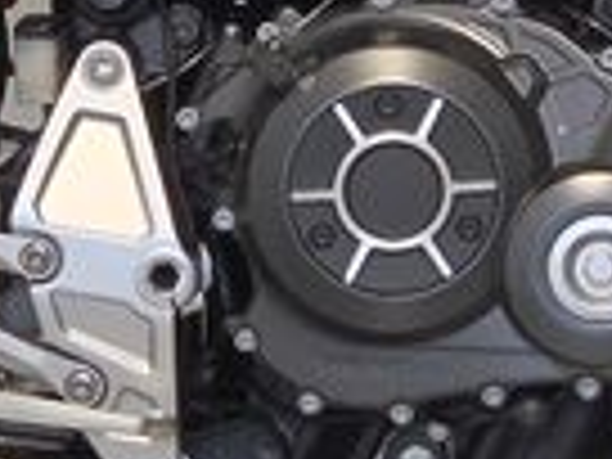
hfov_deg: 4.8
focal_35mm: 412
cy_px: -104
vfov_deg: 3.6
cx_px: 400
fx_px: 7284
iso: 320
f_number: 2.4
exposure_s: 1/120
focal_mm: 7
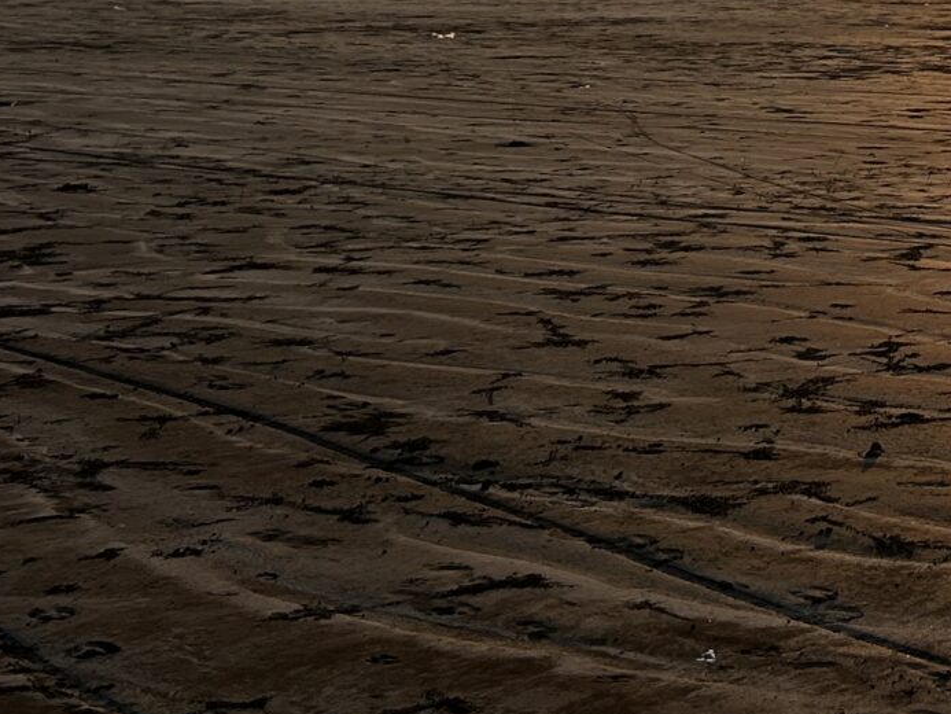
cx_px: 1261
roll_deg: -0.9
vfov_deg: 14.3
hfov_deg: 18.8
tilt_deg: +4.8
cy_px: -386
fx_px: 2638
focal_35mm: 96
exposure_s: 1/6579
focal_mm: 5.7
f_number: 1.5
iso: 50
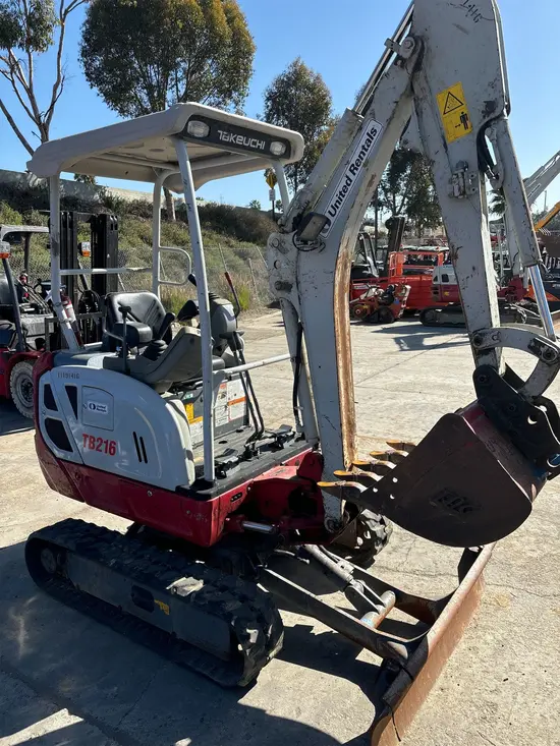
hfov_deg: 53.1
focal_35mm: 26
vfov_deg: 67.3
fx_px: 561
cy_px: 373
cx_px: 280
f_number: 1.6
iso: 50
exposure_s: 1/1876
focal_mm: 5.96
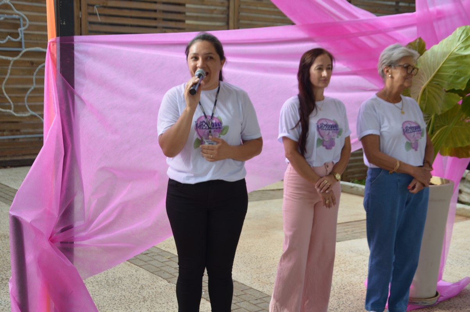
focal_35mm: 51
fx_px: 665
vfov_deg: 26.4
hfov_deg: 38.9
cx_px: 235
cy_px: 156
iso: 160
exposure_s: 1/125
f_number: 5.6
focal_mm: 34
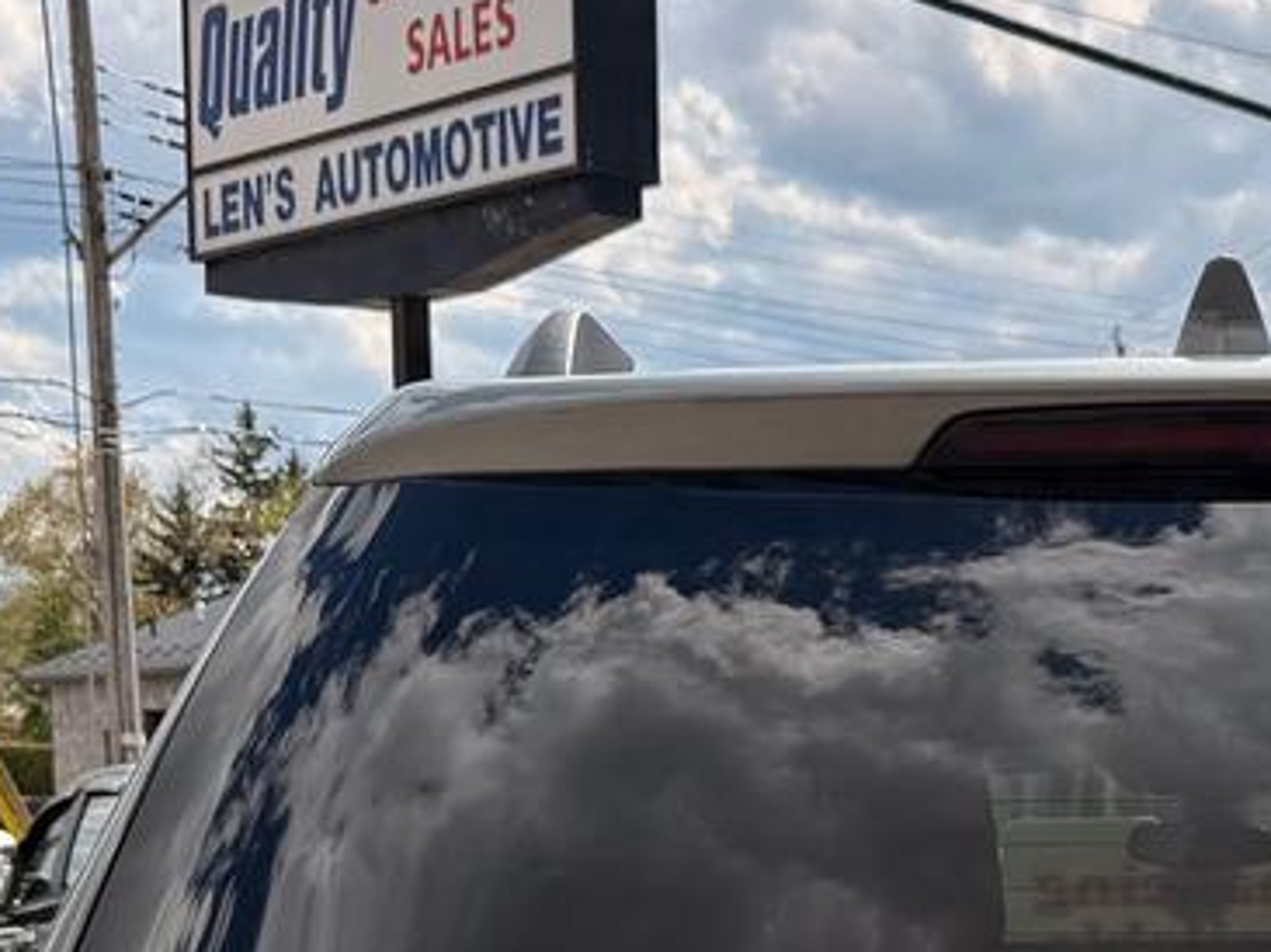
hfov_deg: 22.6
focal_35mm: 84
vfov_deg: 16.6
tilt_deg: -7.0
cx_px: 1177
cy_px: 1237
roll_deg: -0.5
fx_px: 3082
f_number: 1.78
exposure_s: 1/4673
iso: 80
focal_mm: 6.76
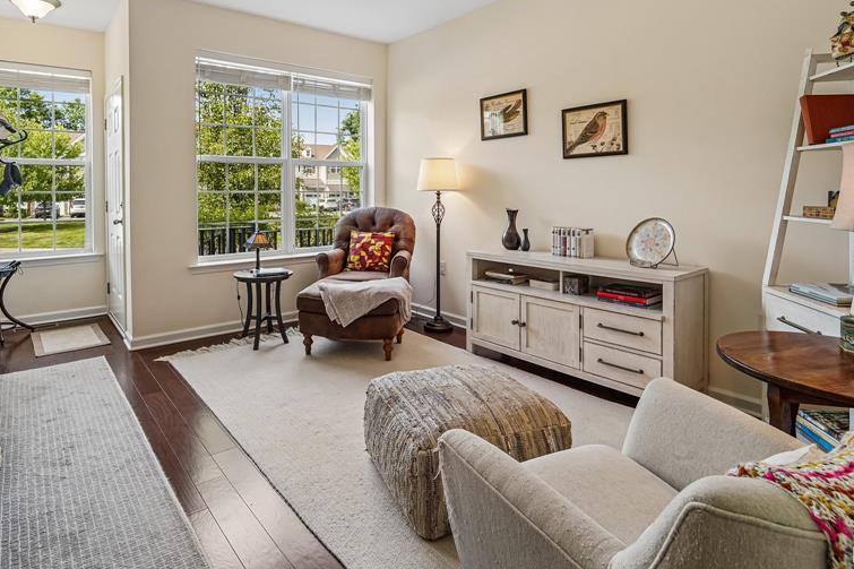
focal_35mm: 19
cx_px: 382
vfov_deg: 63.1
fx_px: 451
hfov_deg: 86.6
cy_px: 196
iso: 400
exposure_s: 1/50
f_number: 8
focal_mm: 14
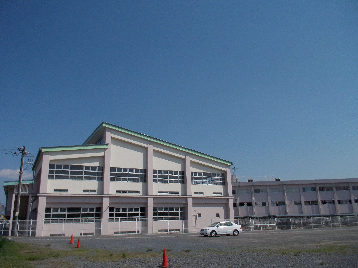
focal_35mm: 29
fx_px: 300
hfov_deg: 61.7
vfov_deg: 48.2
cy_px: 134
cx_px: 179
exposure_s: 1/2000
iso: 80
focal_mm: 4.1
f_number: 3.3
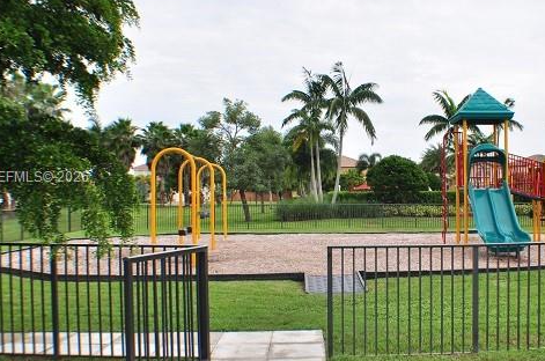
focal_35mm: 51
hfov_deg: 38.5
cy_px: 178
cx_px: 367
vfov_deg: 26.4
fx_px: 771
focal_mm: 20
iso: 200
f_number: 8
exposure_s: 1/250
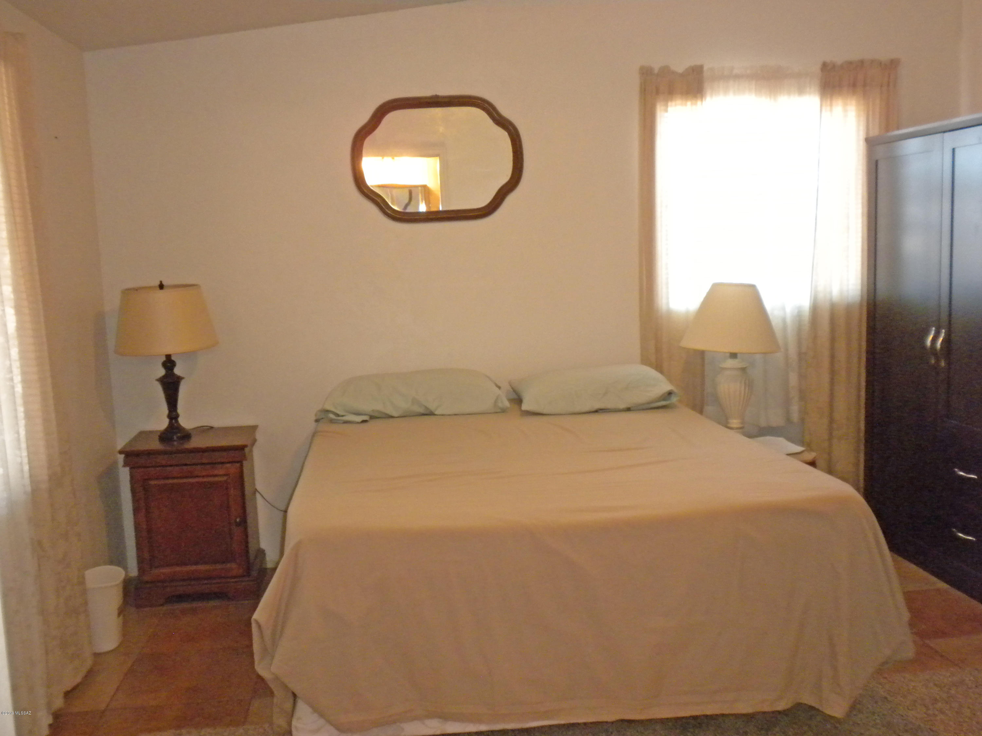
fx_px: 1050
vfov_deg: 38.7
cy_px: 368
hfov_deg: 50.1
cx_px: 491
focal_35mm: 37
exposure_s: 1/30
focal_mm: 6.6
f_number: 3.5
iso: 400
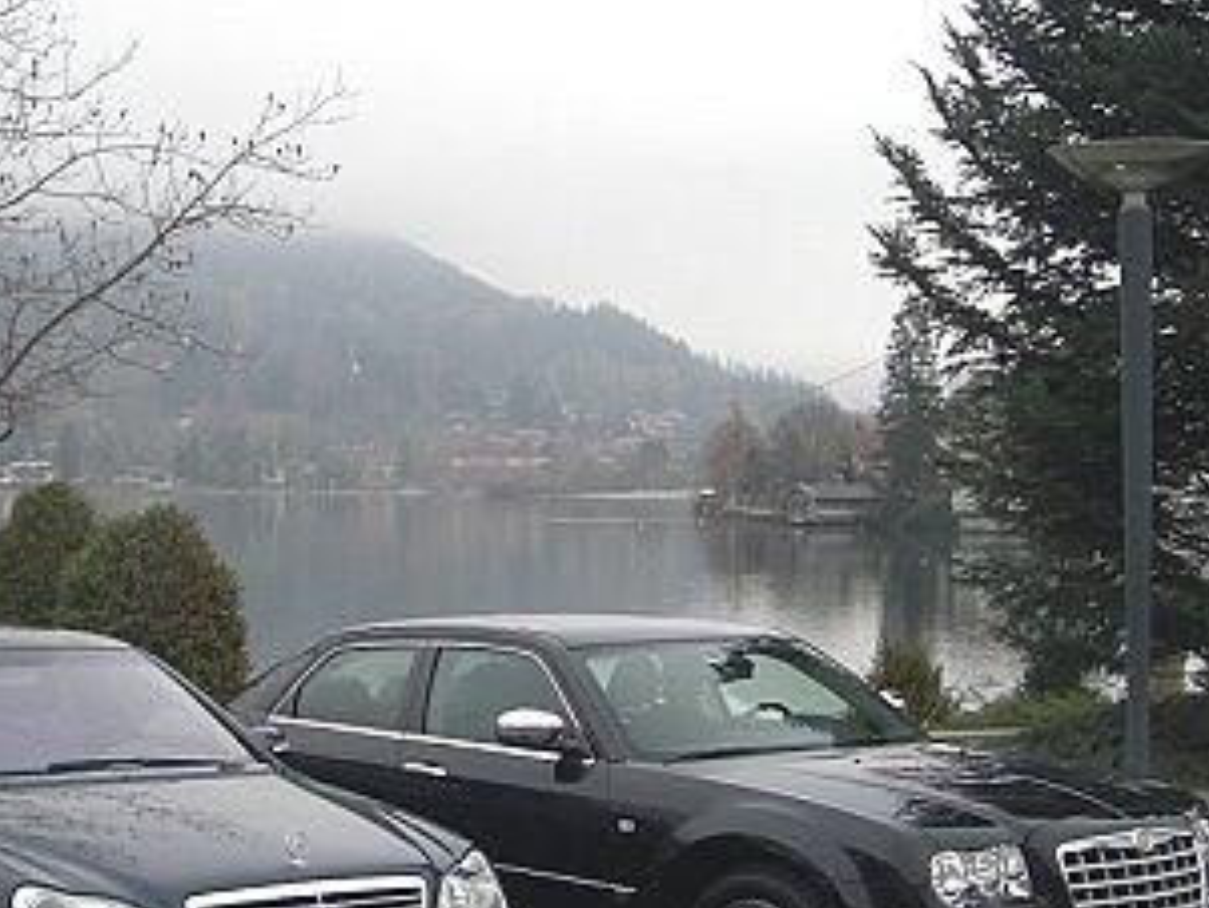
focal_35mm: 61
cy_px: 575
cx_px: 406
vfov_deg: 24.0
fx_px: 2131
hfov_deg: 31.4
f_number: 2.8
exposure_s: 1/400
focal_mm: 6.8
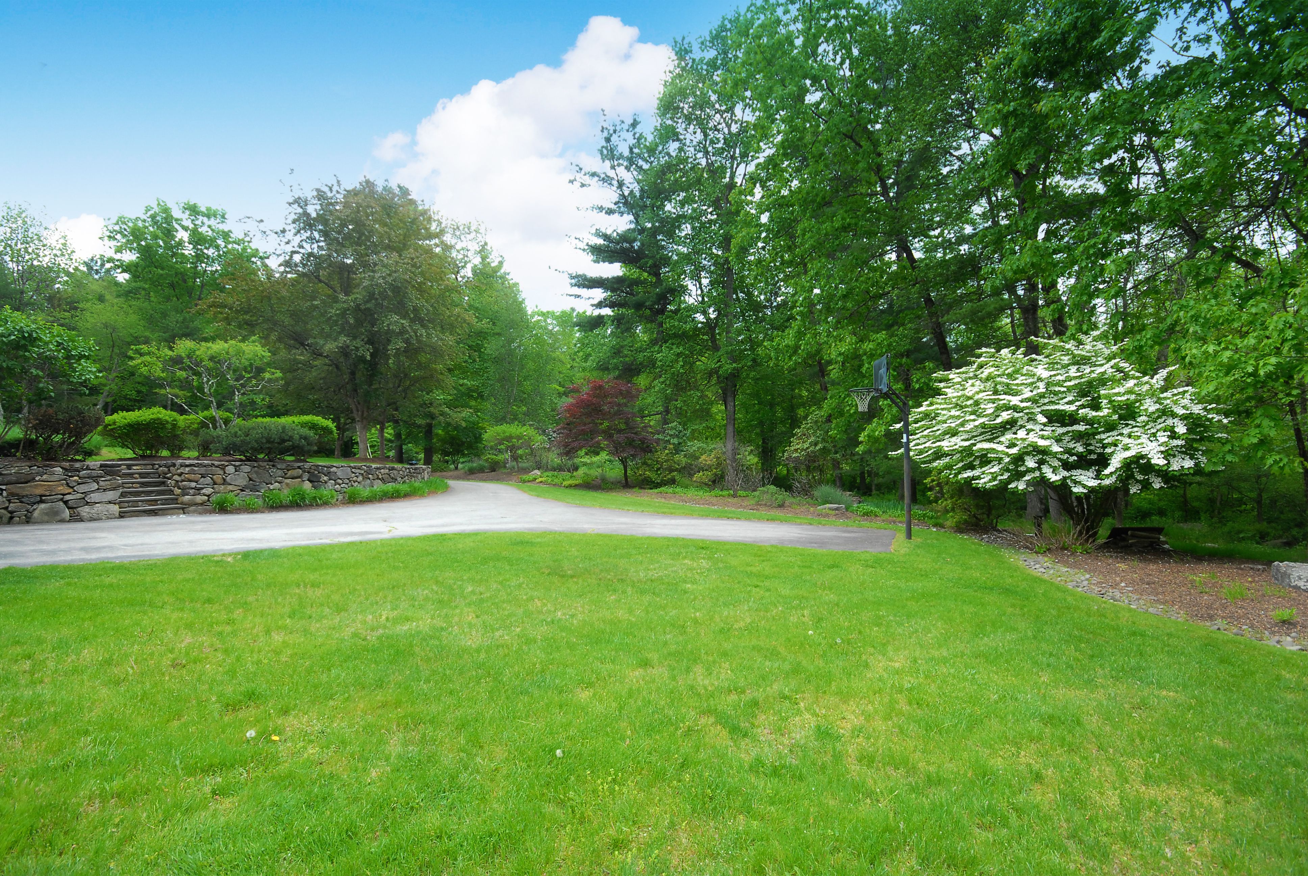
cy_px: 438
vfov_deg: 67.5
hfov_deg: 89.9
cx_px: 654
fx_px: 655
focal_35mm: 18
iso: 400
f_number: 9
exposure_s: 1/100
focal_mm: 12
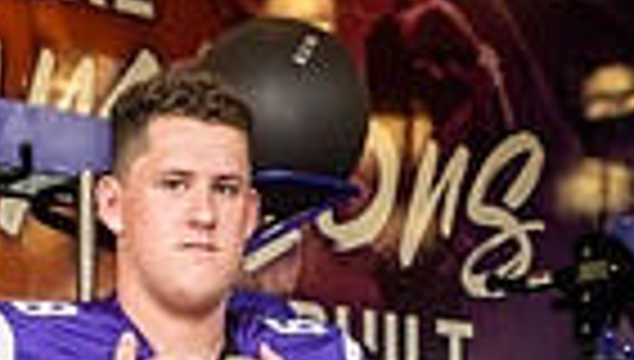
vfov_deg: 8.0
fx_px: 2358
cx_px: 175
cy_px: 918
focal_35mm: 140
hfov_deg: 15.3
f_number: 7.1
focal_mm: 42
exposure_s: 1/250
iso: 800
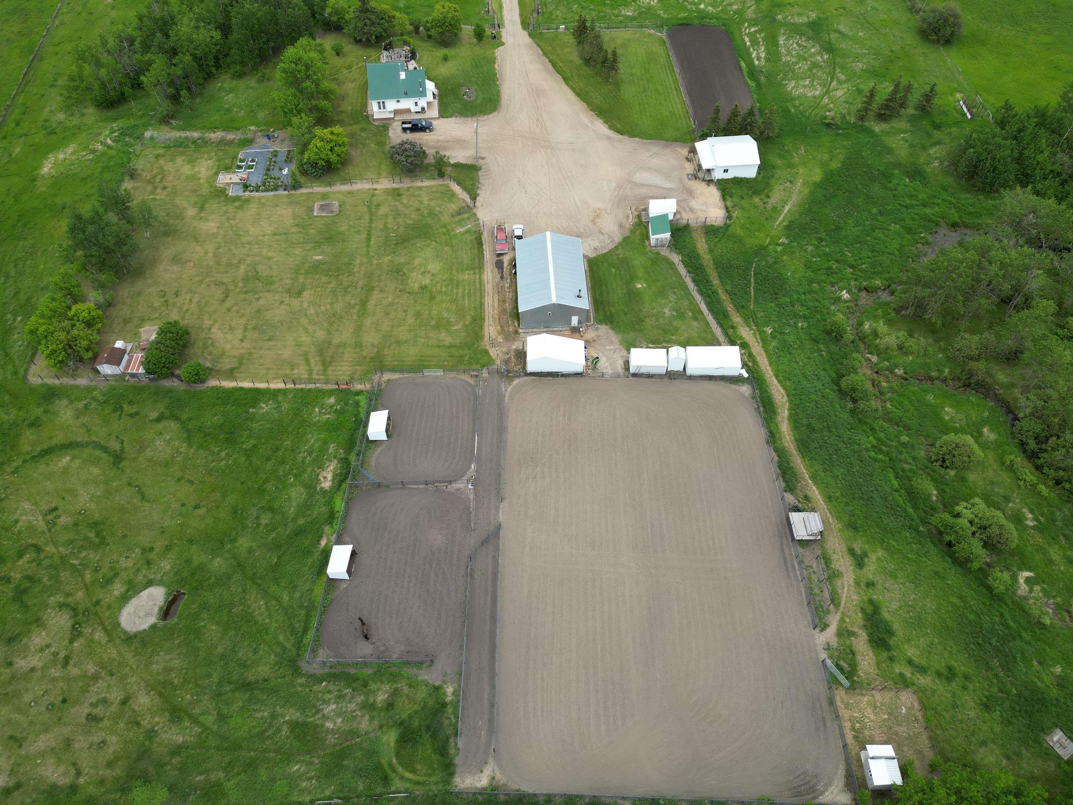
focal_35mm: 25
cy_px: 398
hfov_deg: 69.4
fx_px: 775
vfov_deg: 54.9
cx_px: 517
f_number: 1.7
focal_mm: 6.72
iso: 110
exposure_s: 1/640
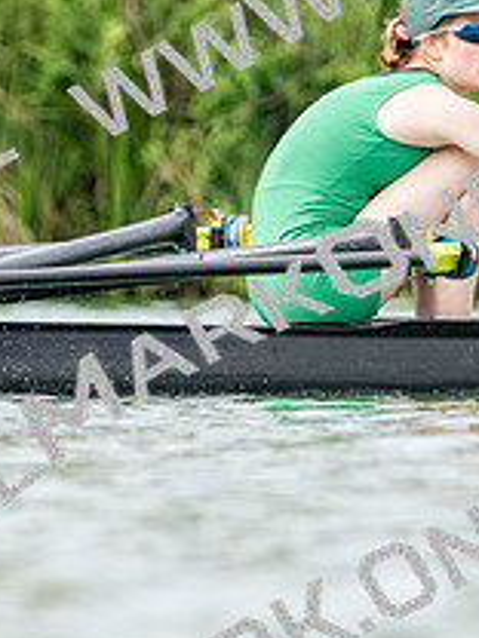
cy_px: 146
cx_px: 448
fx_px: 44483
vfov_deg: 0.8
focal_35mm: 2411
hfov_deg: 0.6
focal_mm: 600
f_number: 6.3
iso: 800
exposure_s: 1/1600
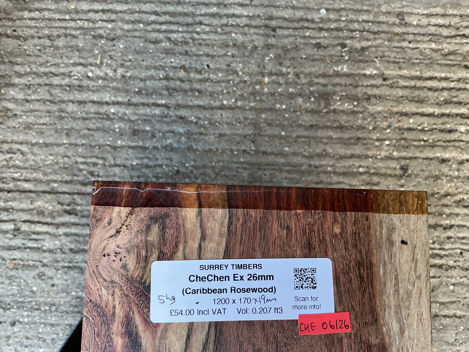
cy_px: 176
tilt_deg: -82.3
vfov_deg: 48.2
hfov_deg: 61.7
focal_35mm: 29
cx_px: 234
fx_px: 393
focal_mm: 3
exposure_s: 1/60
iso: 32
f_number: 1.8
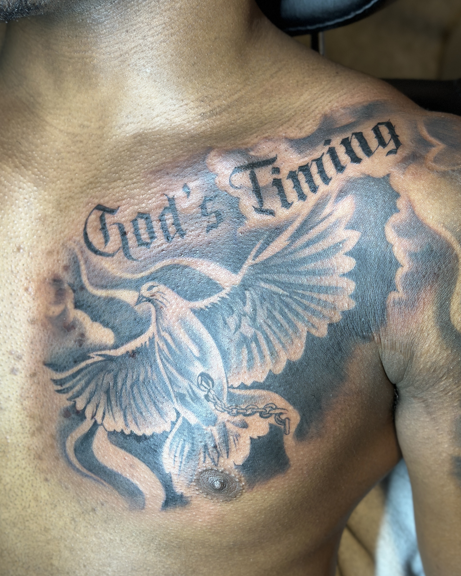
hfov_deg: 29.7
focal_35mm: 51
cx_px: 231
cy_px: 303
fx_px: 870
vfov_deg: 36.6
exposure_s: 1/120
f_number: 1.78
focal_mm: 6.86
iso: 100
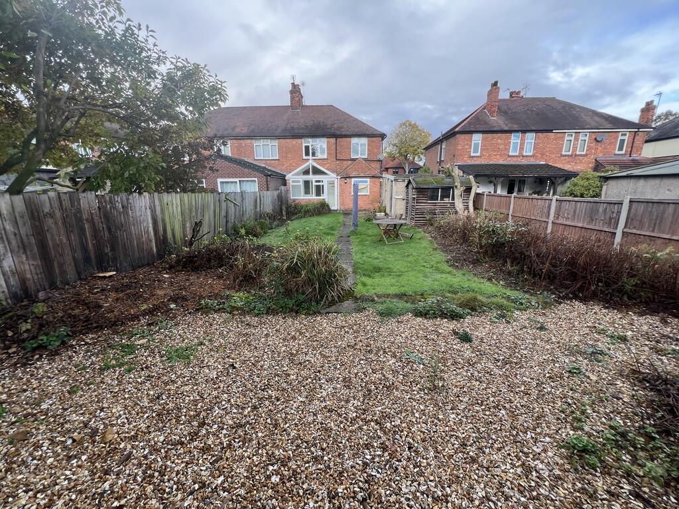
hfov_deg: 106.2
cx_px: 340
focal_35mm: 13
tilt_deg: -12.8
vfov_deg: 89.9
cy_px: 254
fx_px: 255
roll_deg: +0.1
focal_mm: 1.57
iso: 32
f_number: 1.8
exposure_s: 1/181
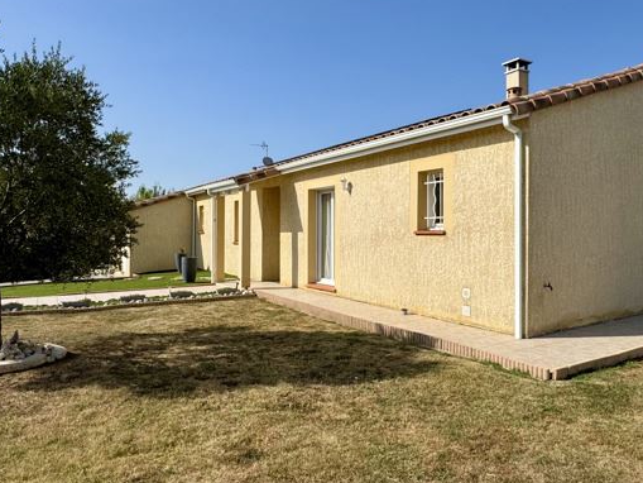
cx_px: 350
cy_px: 199
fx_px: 409
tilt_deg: +1.6
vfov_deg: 60.7
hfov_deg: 76.2
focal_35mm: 22
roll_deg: +0.2
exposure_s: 1/3906
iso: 50
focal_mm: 2.22
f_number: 2.2
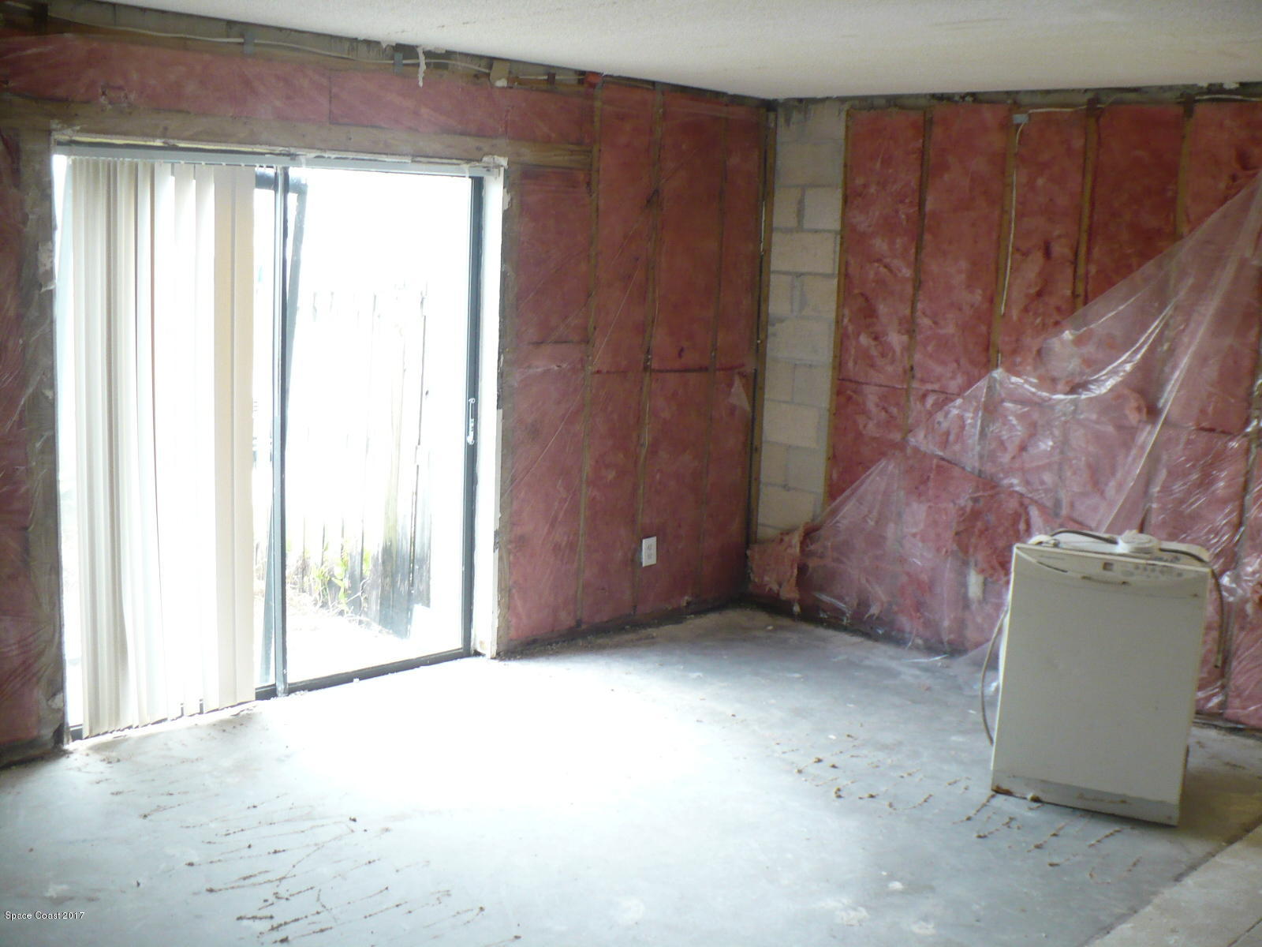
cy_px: 474
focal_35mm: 37
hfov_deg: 50.1
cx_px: 631
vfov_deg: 38.7
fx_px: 1349
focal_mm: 6.1
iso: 200
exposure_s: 1/30
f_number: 2.8
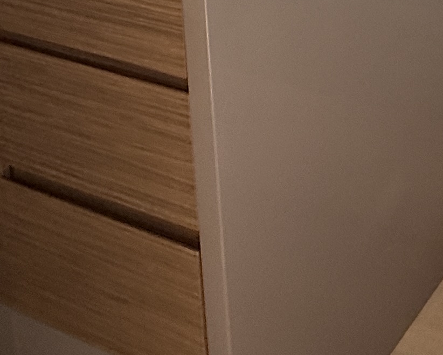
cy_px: -323
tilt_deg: -6.7
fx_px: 879
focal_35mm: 67
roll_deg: +0.7
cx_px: 612
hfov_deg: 24.0
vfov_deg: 17.5
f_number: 2.2
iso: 64
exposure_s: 1/264
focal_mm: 2.22
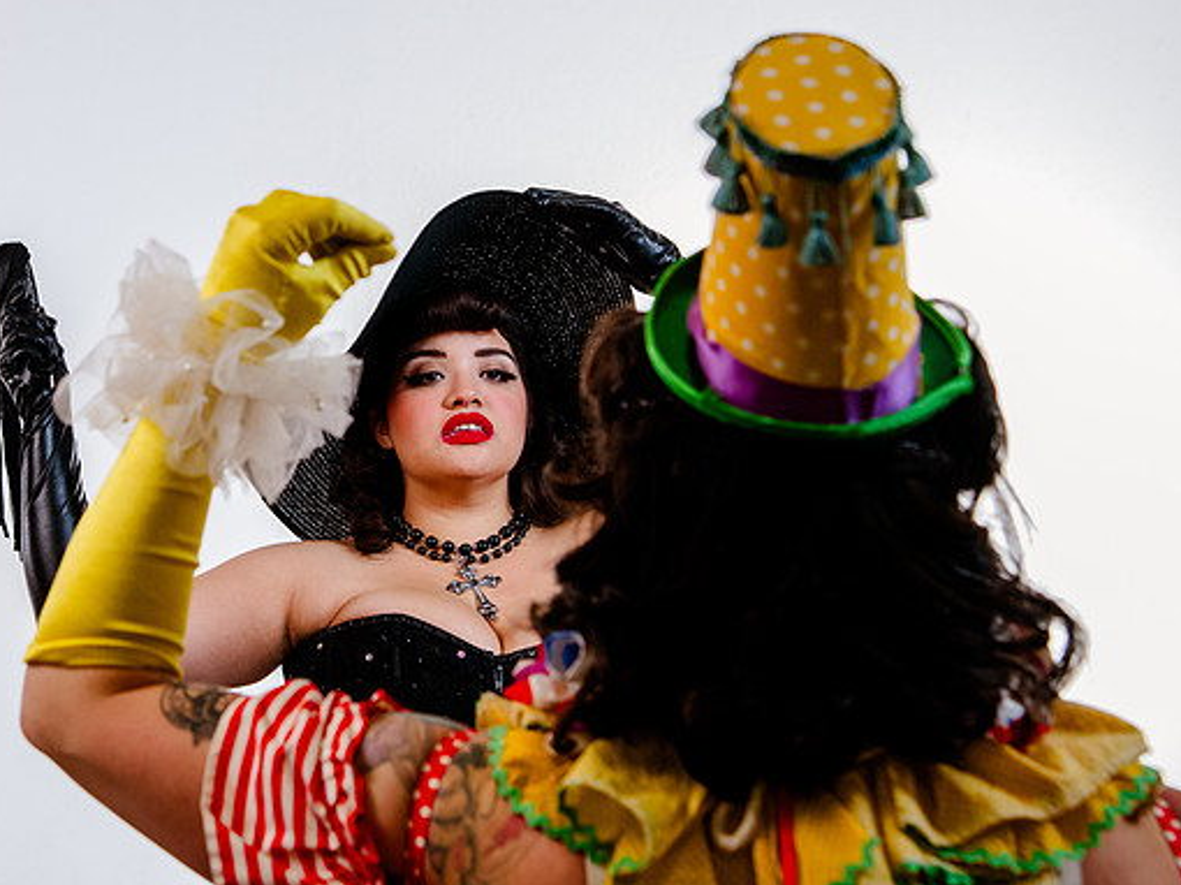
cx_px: 307
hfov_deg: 22.1
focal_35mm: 88
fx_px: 3001
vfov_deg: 16.7
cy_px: 269
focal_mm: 58
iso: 2000
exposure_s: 1/160
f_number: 6.3
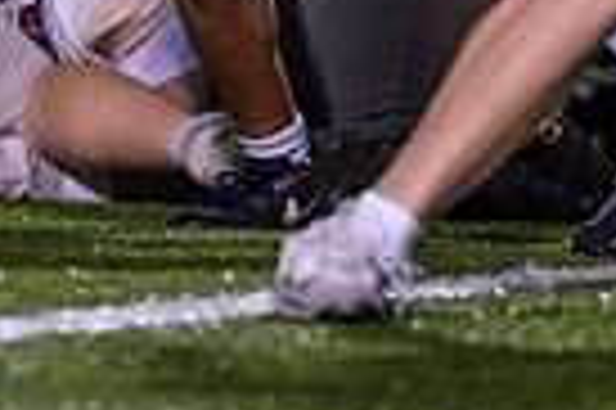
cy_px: -470
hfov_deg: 1.4
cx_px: -551
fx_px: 25670
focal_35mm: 1502
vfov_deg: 0.9
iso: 1600
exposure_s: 1/1250
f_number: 1.8
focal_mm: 135
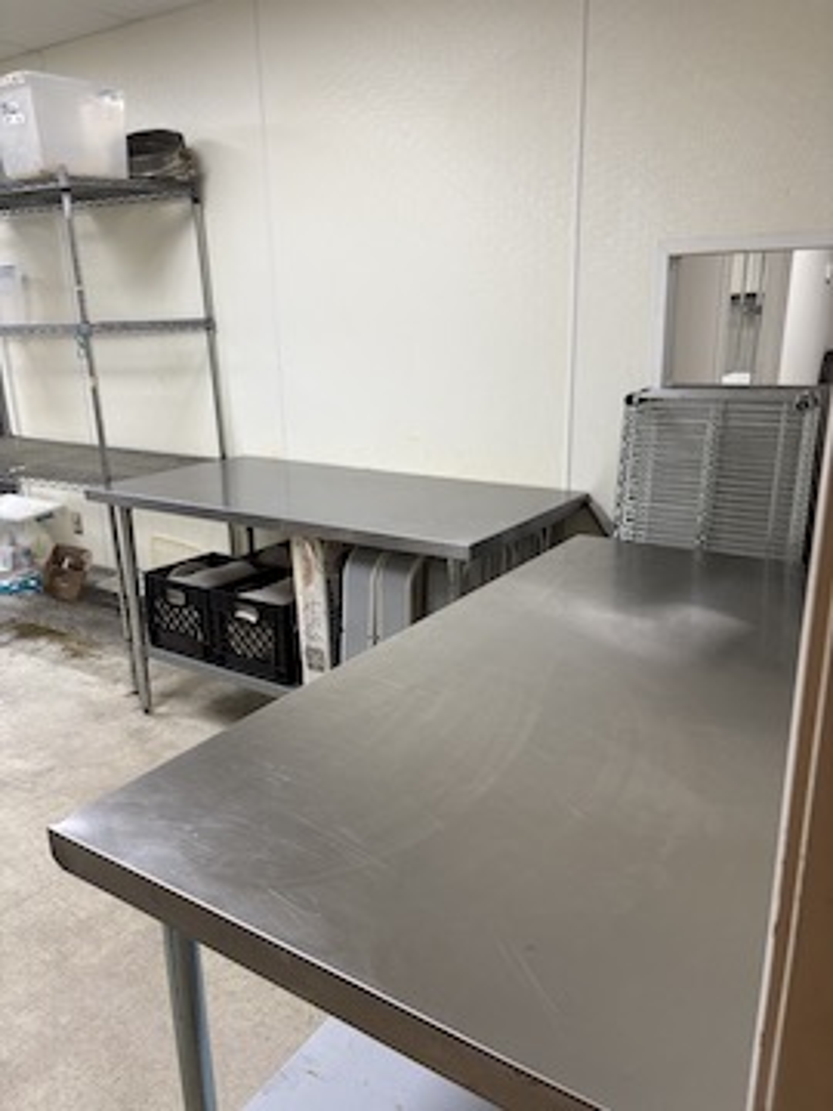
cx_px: 416
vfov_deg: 67.3
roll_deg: -0.1
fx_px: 834
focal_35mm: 26
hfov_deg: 53.1
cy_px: 556
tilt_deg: -16.4
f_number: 1.6
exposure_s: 1/60
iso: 64
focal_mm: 5.96
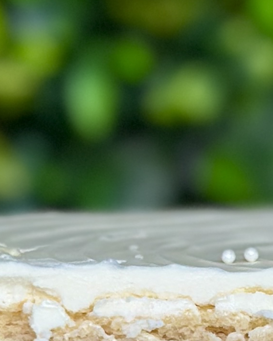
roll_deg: -1.2
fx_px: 2678
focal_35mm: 265
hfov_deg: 5.8
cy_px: 500
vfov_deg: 7.2
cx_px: 405
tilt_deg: -10.0
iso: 80
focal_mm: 6.86
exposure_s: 1/206
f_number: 1.78
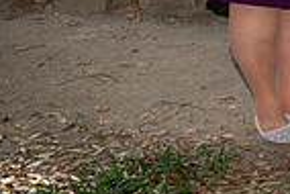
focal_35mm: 196
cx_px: 506
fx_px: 1580
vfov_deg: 6.8
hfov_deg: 10.0
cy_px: -167
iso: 64
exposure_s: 1/60
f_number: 4.5
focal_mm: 48
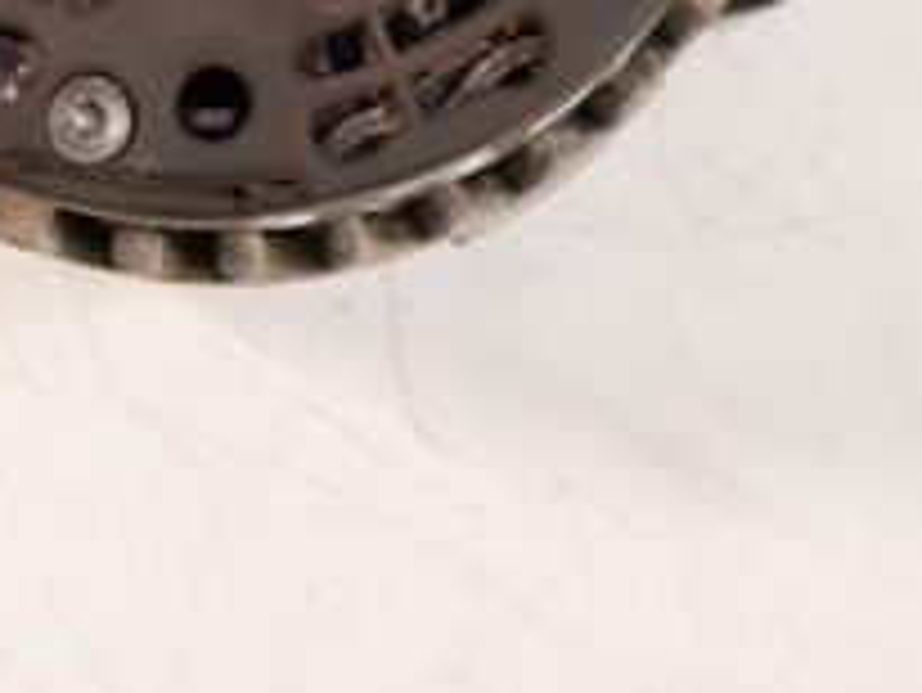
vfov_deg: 17.8
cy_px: -322
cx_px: 162
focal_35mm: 75
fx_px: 1999
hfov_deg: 25.5
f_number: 3.5
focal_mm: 12
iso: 800
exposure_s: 1/60
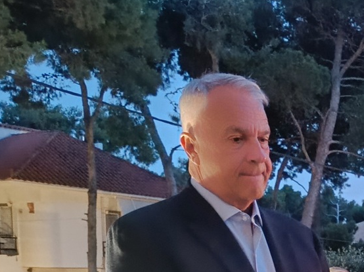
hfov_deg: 25.7
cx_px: 470
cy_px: 355
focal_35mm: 65
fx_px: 683
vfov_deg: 20.6
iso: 1923
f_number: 1.88
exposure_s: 1/16.7
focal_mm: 5.59
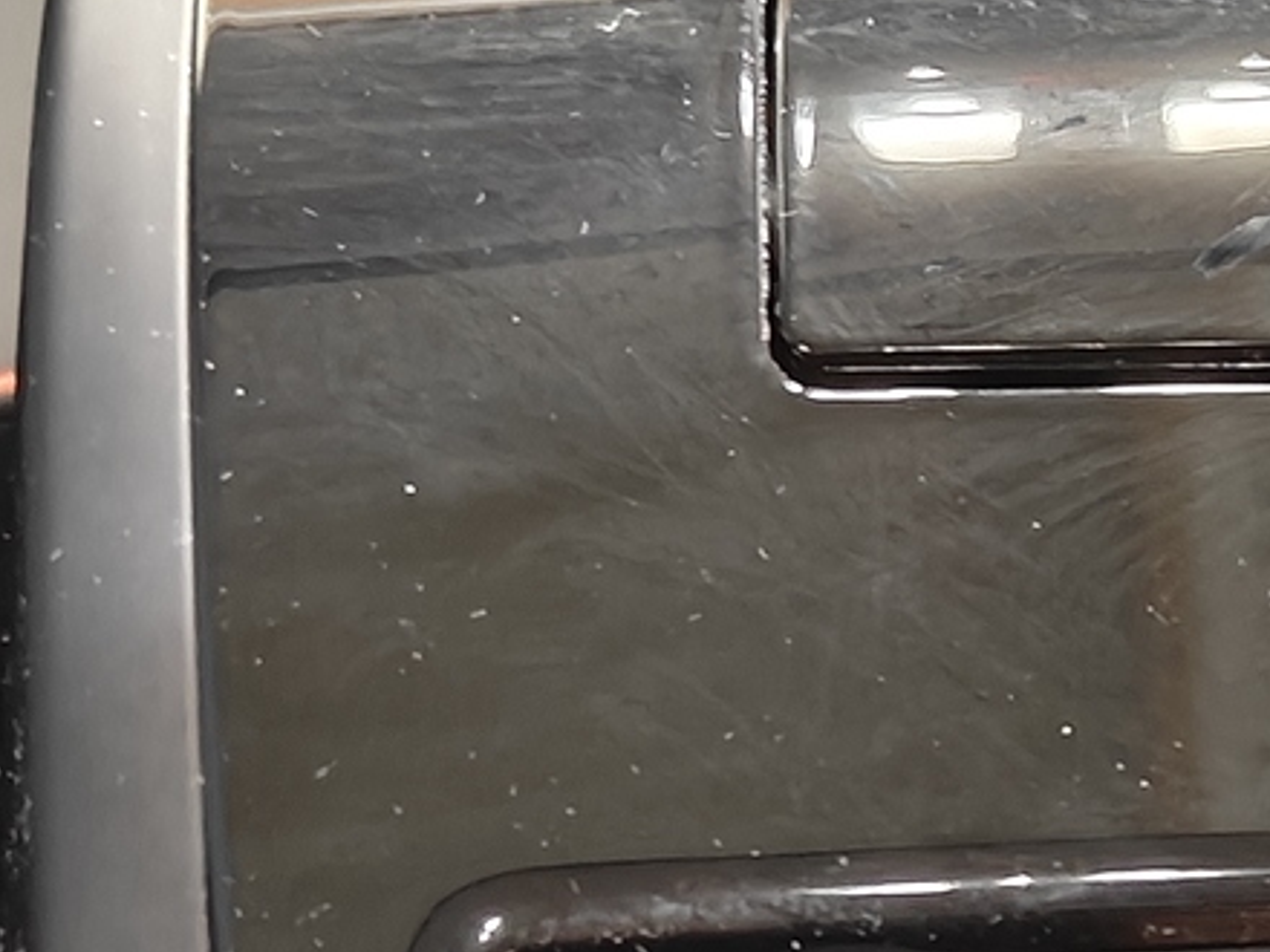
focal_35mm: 108
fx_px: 3962
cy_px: 1318
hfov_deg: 17.3
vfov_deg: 13.1
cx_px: 1559
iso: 4000
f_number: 1.8
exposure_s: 1/13
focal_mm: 5.59
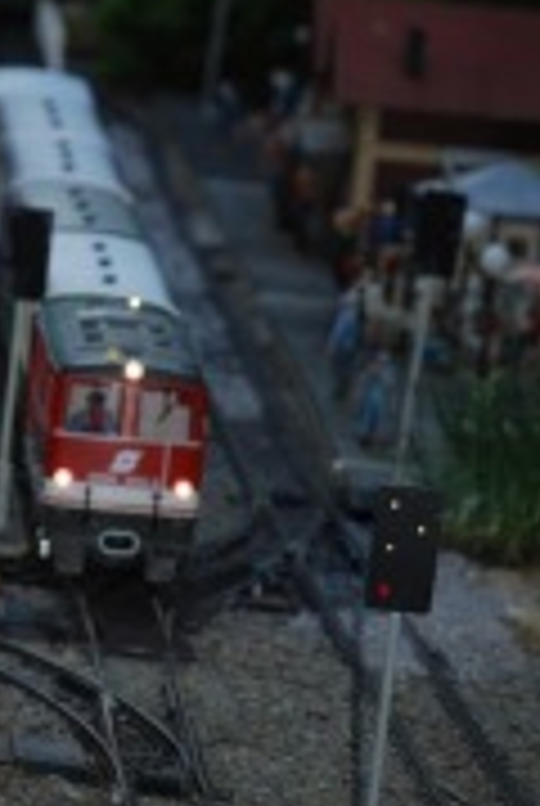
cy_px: 396
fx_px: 7869
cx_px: 63
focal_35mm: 351
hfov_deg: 3.9
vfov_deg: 5.9
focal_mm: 105
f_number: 5.6
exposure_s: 1/60
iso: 220
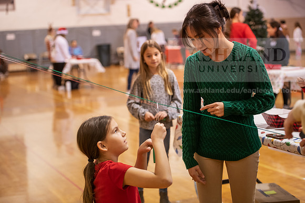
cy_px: 102
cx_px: 152
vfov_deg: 19.5
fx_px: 593
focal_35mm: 70
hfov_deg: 28.8
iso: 1600
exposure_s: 1/200
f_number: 3.2
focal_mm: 70
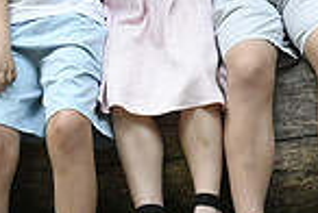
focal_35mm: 123
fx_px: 1089
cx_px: 200
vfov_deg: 11.1
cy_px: 18
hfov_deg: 16.6
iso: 6400
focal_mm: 31
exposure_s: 1/320
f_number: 9
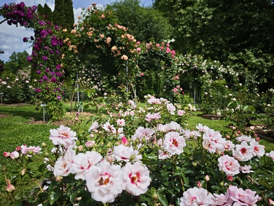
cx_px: 137
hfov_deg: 73.9
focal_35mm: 23
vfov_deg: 58.9
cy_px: 103
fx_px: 182
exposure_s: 1/3225
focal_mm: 8.72
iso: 50
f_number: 1.63
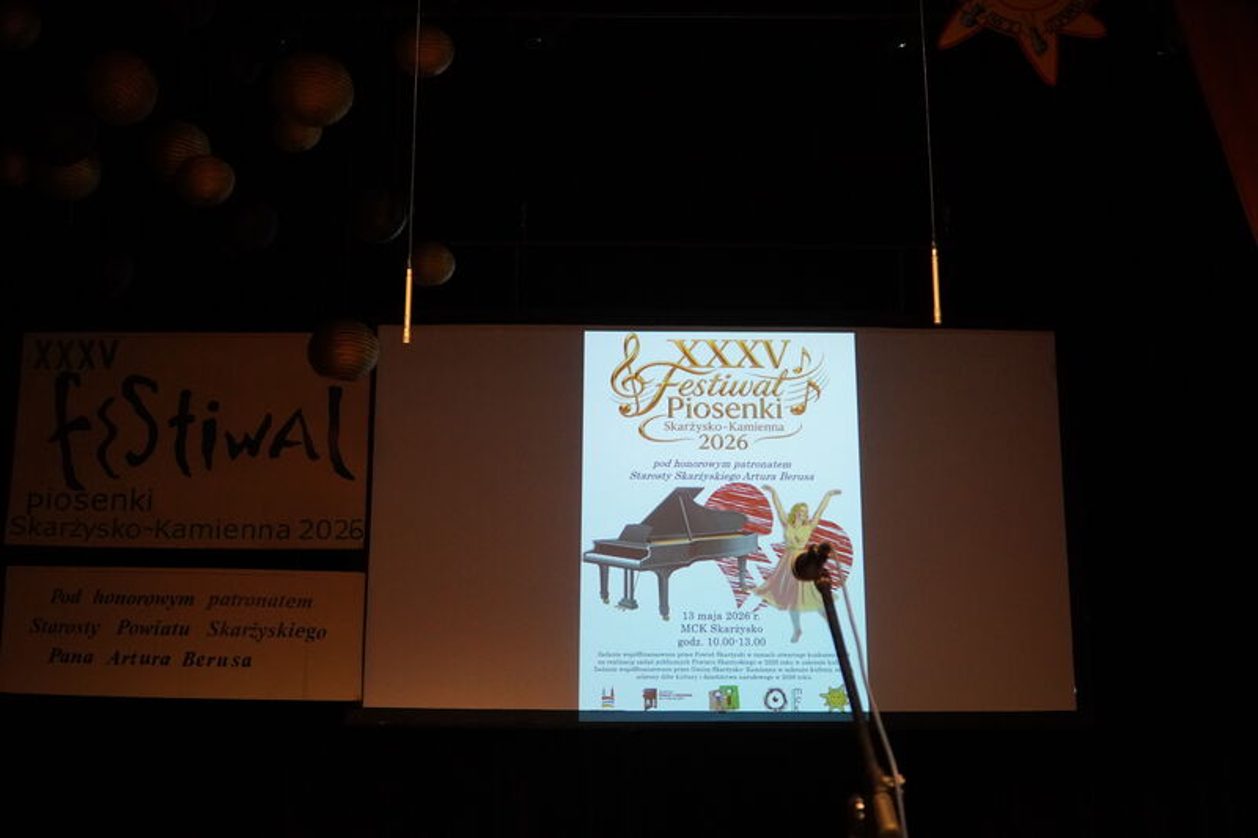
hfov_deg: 41.1
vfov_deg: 28.1
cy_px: 419
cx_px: 629
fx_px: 1677
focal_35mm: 48
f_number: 4
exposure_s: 1/160
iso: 3200
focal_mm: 32
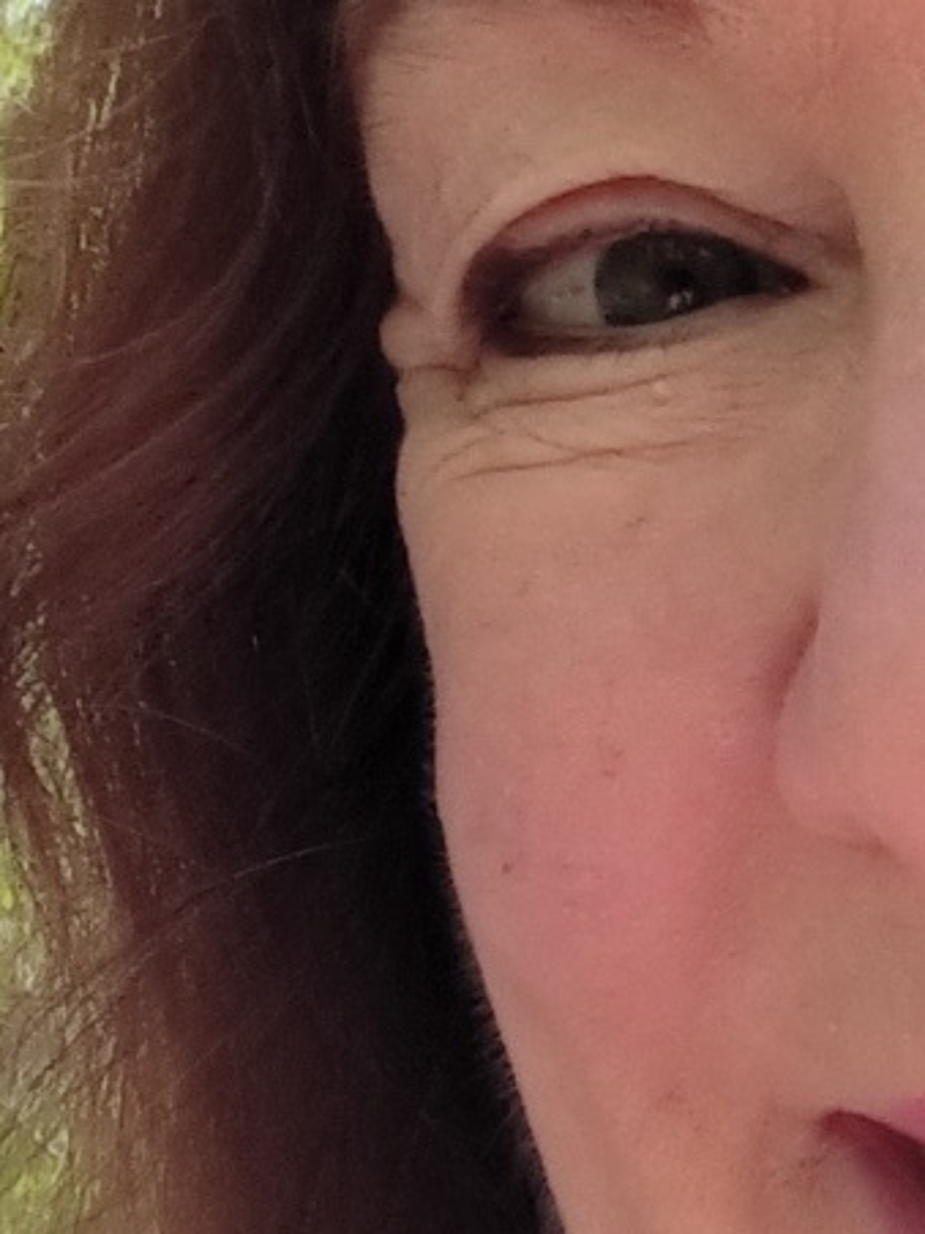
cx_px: 1233
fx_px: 4097
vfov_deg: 17.1
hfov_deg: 12.4
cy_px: 459
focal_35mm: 115
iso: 64
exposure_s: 1/333
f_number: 2
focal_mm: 3.54
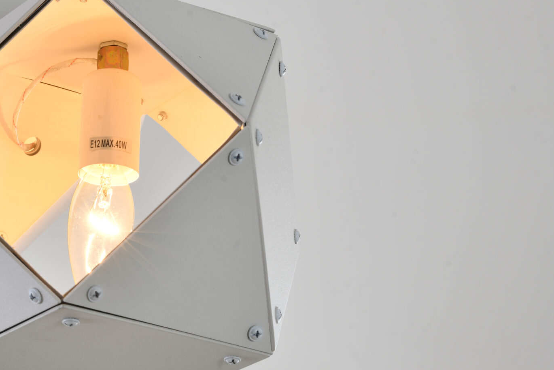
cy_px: 163
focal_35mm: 159
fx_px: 2447
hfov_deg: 12.9
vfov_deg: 8.6
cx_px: 113
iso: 80
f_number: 13
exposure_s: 1/10
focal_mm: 85
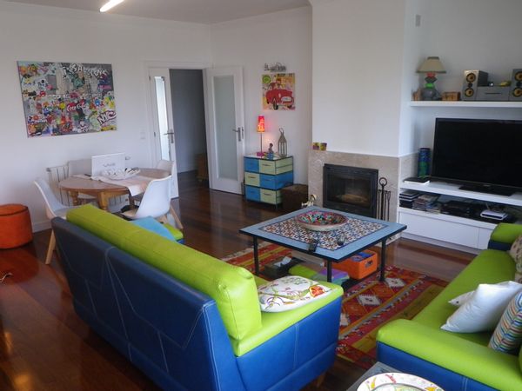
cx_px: 261
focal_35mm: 28
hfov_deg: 63.4
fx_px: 422
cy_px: 196
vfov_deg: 49.7
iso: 200
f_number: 3.5
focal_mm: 5
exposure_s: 1/50
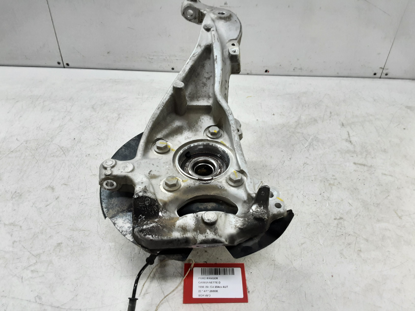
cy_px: 156
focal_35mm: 27
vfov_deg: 51.4
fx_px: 324
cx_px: 208
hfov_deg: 65.3
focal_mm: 2.91
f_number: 1.9
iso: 100
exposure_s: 1/50
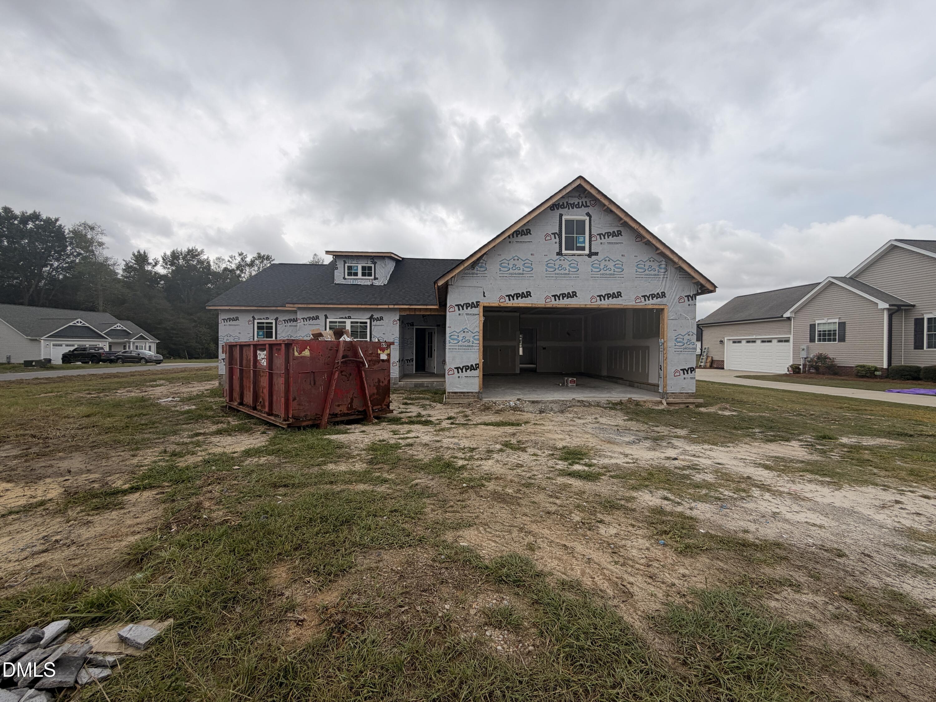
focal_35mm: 14
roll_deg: -0.9
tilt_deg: -0.5
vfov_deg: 85.7
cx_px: 468
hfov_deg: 102.1
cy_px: 351
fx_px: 379
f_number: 2.2
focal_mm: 2.22
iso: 20
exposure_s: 1/770
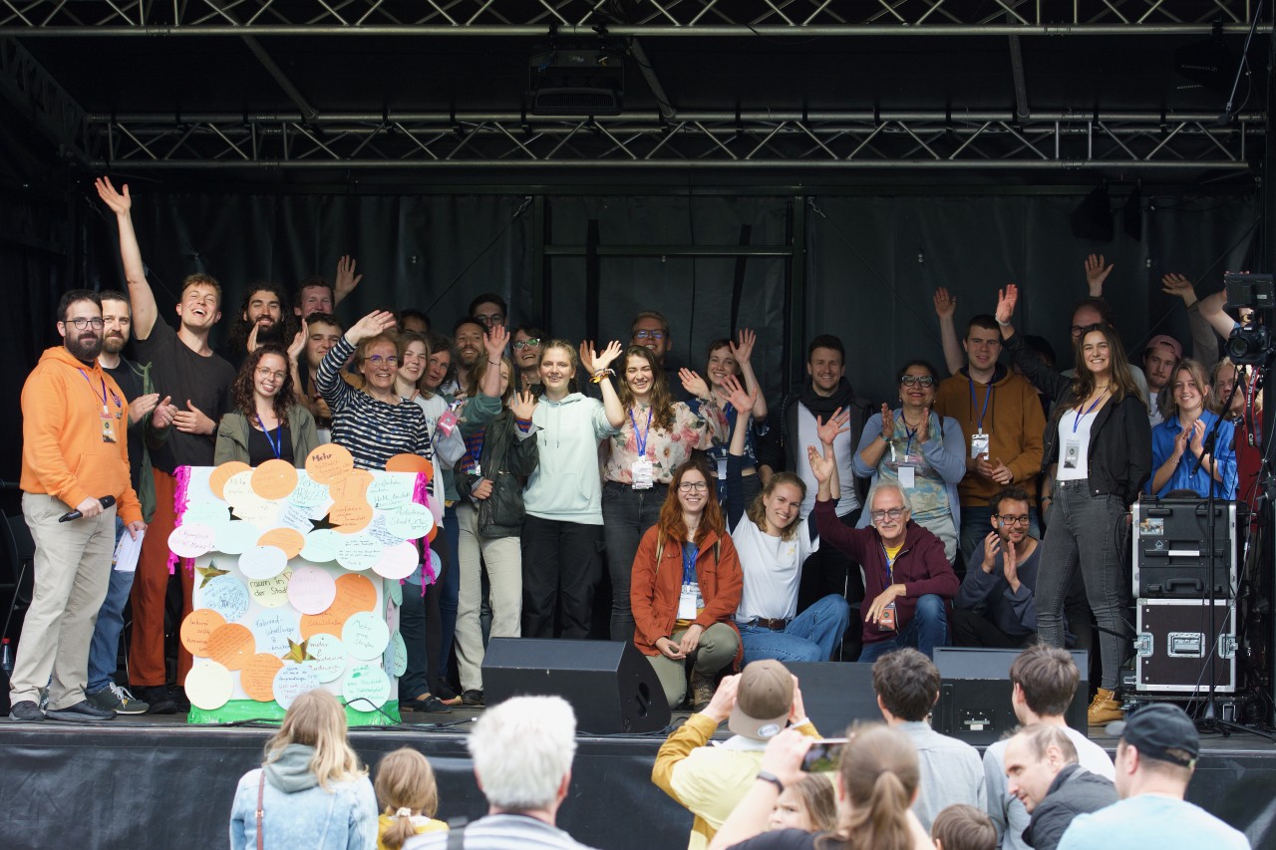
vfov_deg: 13.0
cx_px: 638
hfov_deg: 19.5
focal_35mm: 105
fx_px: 3721
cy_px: 425
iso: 500
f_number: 4
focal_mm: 70
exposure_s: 1/500
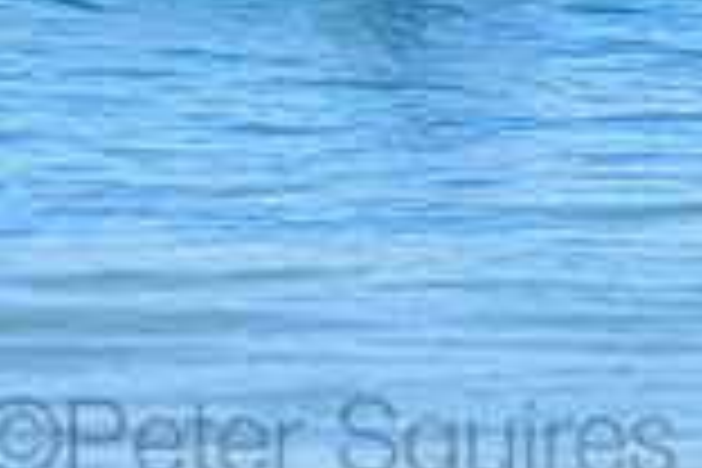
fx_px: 36170
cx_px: 328
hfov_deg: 1.1
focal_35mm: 1855
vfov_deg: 0.7
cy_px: -308
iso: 560
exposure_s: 1/2000
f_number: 5.6
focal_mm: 500
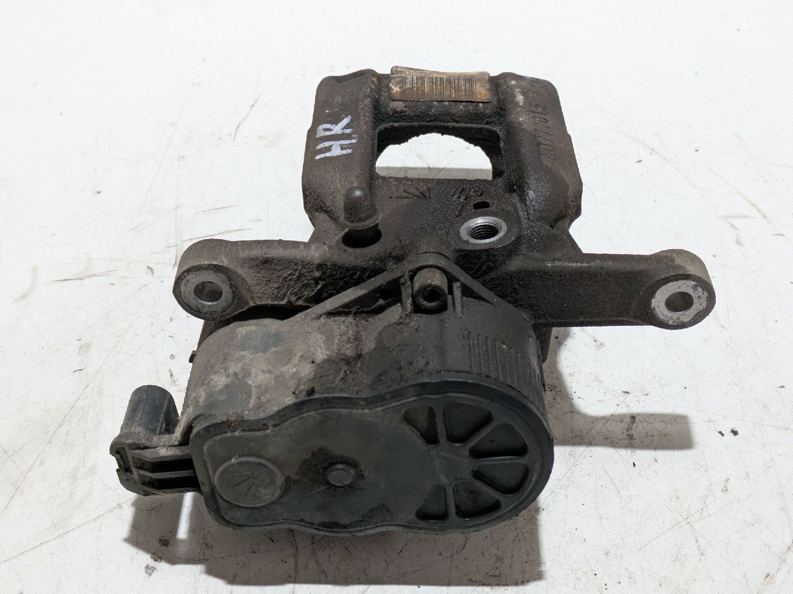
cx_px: 396
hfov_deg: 37.5
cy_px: 297
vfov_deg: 28.6
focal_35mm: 51
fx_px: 1168
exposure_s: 1/100
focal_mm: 5.43
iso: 195
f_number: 1.89
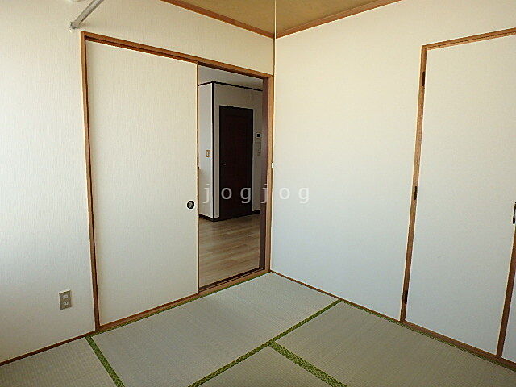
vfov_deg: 63.4
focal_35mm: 21
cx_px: 258
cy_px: 194
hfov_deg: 79.0
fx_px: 313
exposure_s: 1/125
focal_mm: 3.7
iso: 200
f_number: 3.5
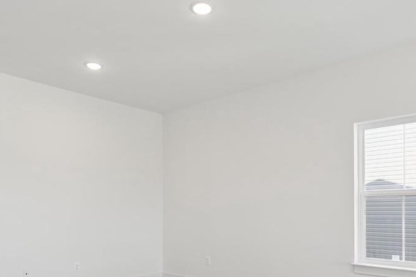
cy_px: 219
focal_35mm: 30
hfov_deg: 61.8
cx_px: 230
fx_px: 347
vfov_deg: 41.8
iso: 64
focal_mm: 14
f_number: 8
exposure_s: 1/8
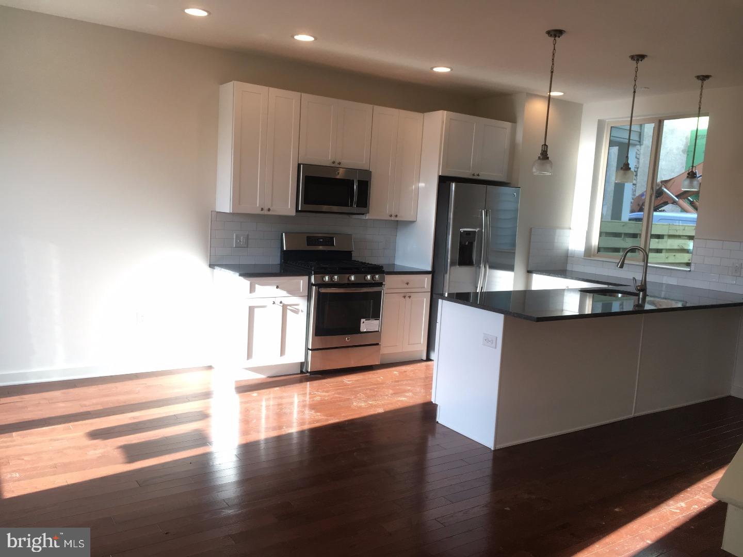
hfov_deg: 61.7
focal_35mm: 29
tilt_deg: -5.2
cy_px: 278
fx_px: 622
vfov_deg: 48.2
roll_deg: -3.1
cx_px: 372
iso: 40
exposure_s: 1/120
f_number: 2.2
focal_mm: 4.15
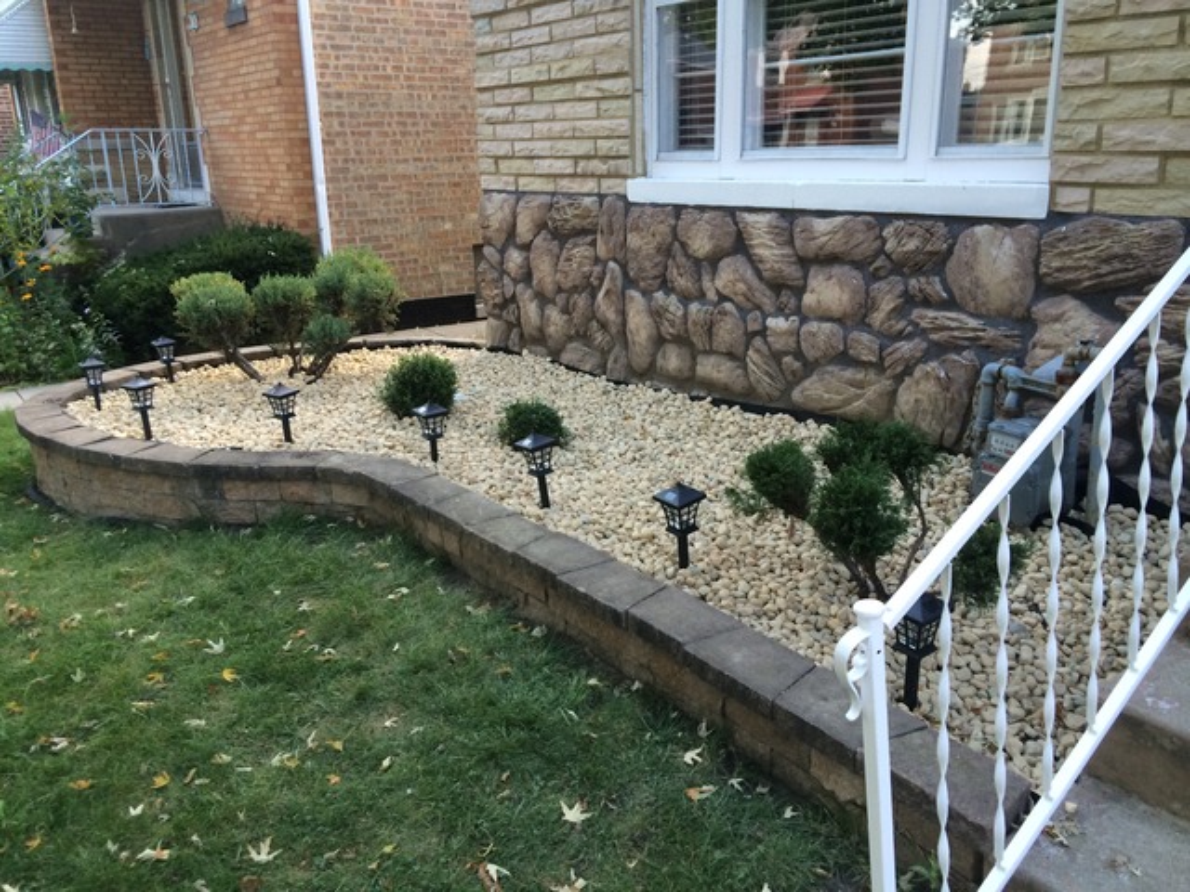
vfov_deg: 46.8
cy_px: 446
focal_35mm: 30
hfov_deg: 60.0
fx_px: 1031
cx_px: 595
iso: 32
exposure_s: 1/30
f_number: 2.2
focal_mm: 4.12
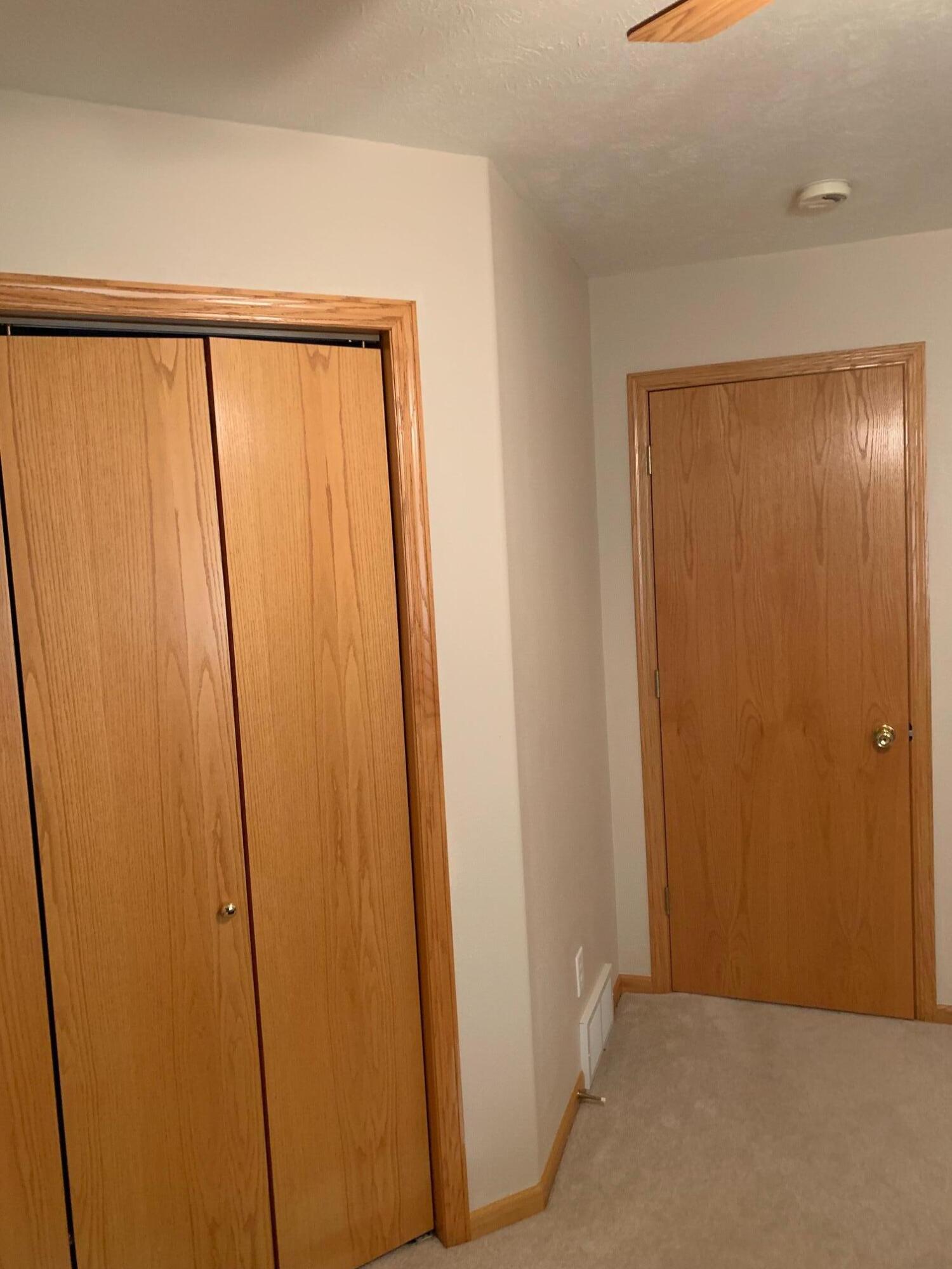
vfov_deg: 67.3
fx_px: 953
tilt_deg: -2.4
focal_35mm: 26
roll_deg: +2.8
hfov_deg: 53.1
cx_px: 476
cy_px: 634
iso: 250
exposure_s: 1/40
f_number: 1.8
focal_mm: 4.25
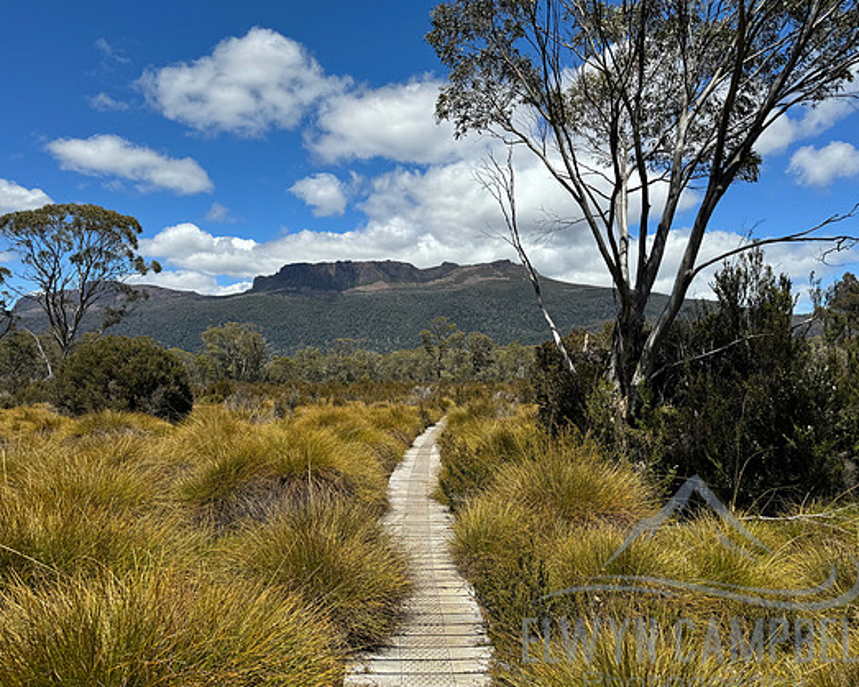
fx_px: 661
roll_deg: +0.9
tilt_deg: +5.0
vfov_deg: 54.9
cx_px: 404
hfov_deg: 66.0
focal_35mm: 26
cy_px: 338
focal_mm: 6.86
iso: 80
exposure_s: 1/5814
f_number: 1.78
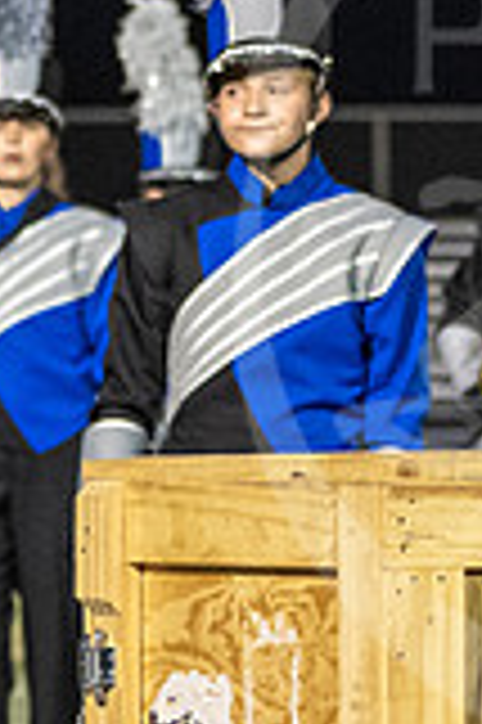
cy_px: -226
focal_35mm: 438
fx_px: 8815
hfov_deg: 3.1
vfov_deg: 4.7
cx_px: 1059
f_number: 2.8
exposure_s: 1/500
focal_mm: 70
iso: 4000
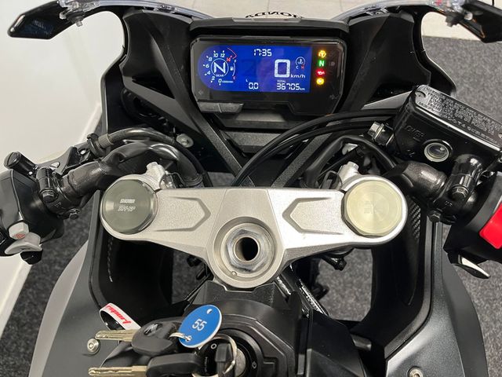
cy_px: 188
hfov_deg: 67.3
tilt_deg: -54.4
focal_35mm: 26
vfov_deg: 53.1
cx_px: 251
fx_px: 377
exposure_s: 1/50
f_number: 1.6
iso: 200
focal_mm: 5.1
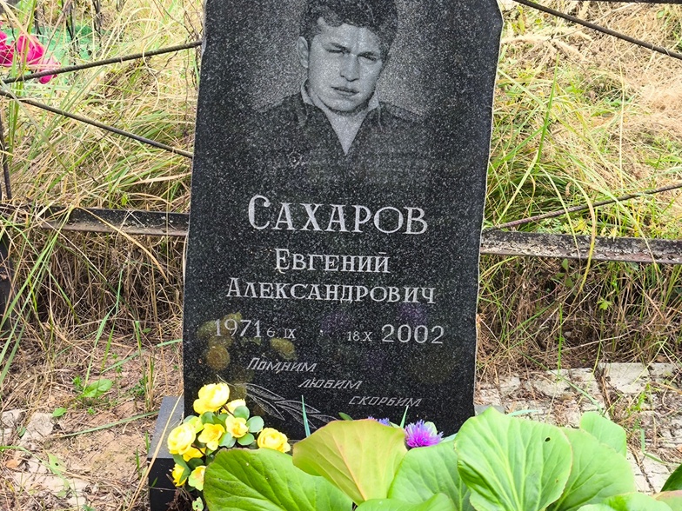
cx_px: 341
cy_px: 256
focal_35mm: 51
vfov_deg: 28.6
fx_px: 1005
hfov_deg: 37.5
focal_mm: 4.71
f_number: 1.7
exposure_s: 1/155
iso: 50
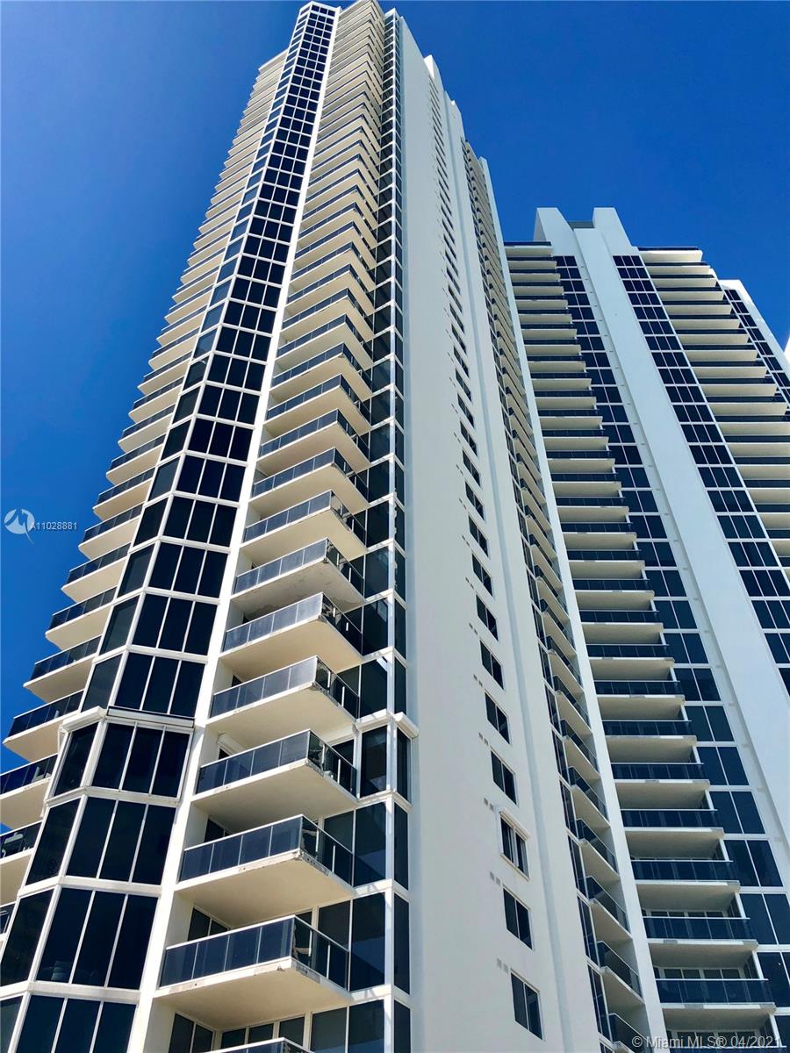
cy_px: 526
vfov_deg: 63.4
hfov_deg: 49.7
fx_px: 852
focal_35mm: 28
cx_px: 395
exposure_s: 1/2024
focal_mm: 4
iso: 20
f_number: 1.8
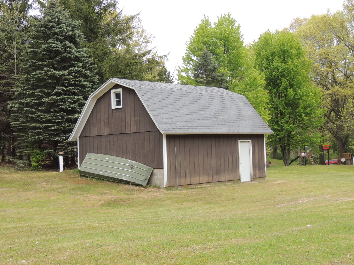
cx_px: 177
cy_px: 132
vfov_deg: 29.1
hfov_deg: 38.2
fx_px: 511
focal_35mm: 50
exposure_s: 1/320
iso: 100
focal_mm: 8.9
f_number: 3.6
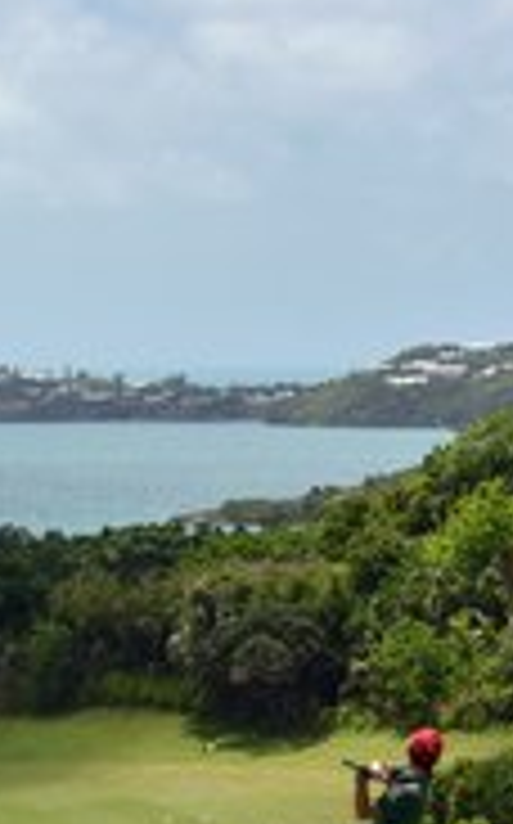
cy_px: 378
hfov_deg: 7.8
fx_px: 3722
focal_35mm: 166
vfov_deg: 12.6
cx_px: -180
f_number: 16
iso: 250
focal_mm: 62
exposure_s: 1/320
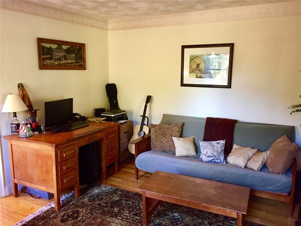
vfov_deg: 48.2
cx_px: 150
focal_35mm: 29
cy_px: 113
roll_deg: -0.4
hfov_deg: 61.7
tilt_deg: -9.4
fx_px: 252
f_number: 2.2
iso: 250
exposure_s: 1/17
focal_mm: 4.15
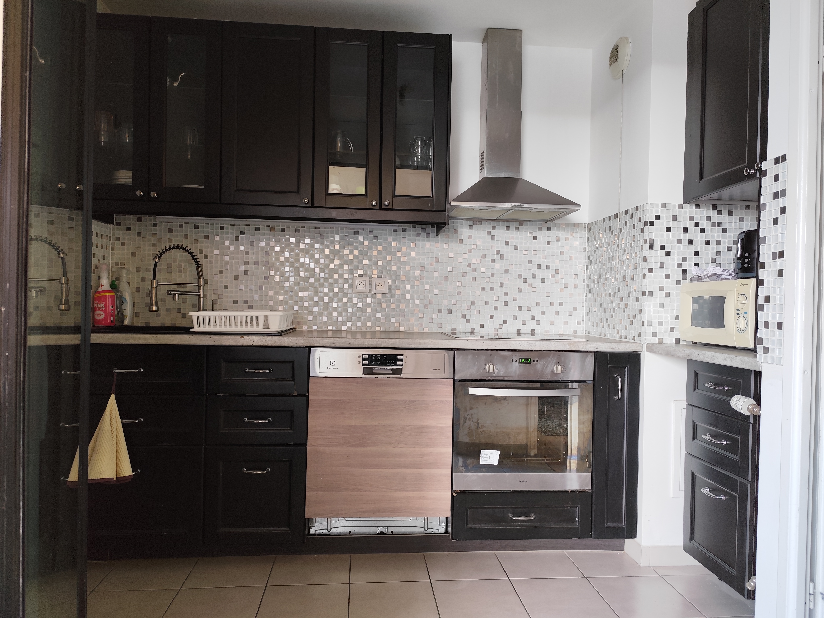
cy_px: 309
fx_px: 547
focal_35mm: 23
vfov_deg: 58.9
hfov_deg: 73.9
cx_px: 412
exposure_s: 1/50
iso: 160
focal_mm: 6.14
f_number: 1.65
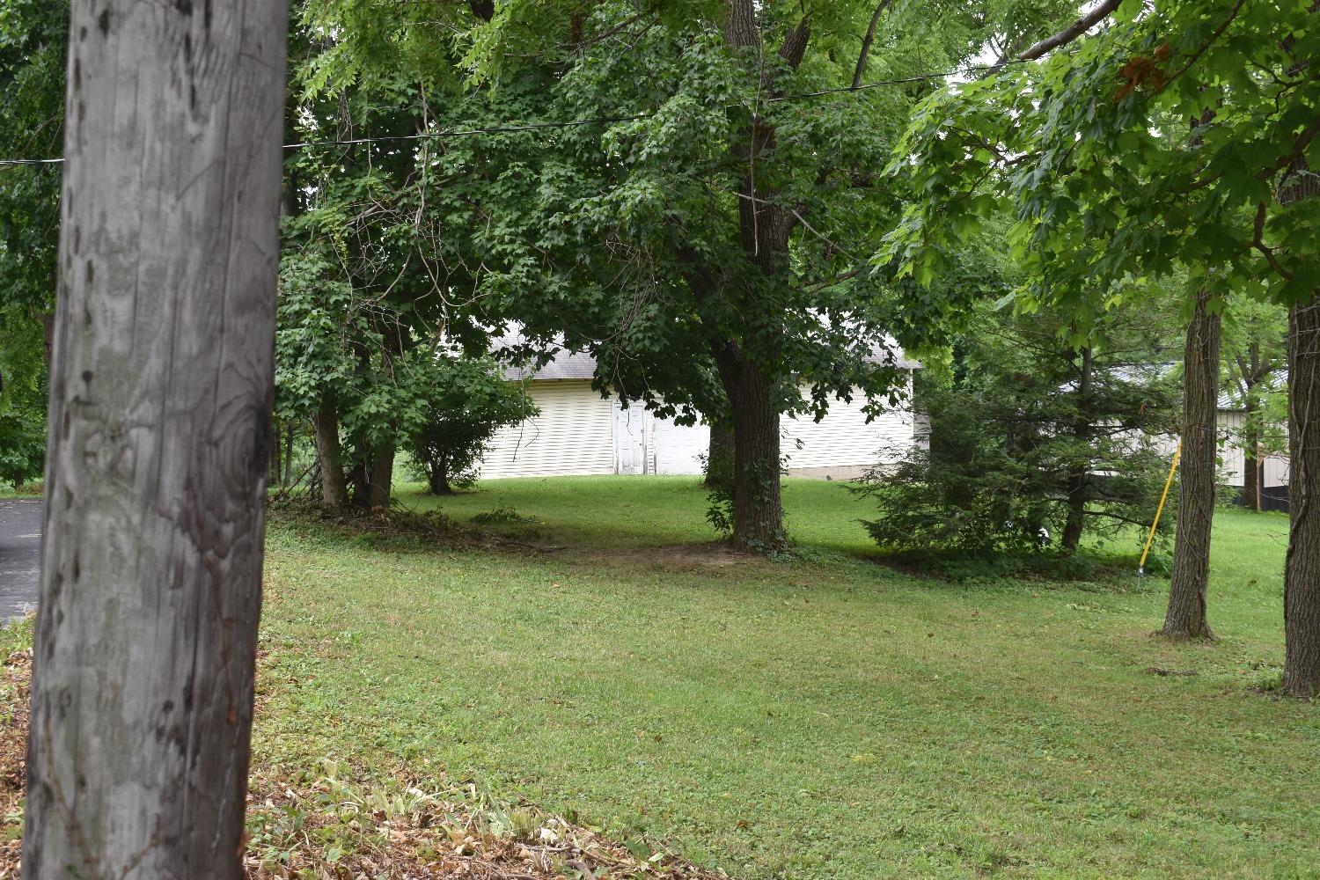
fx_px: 1760
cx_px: 660
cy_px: 440
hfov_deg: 41.1
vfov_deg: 28.1
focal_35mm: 48
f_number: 7.1
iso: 400
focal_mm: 32
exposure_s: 1/200
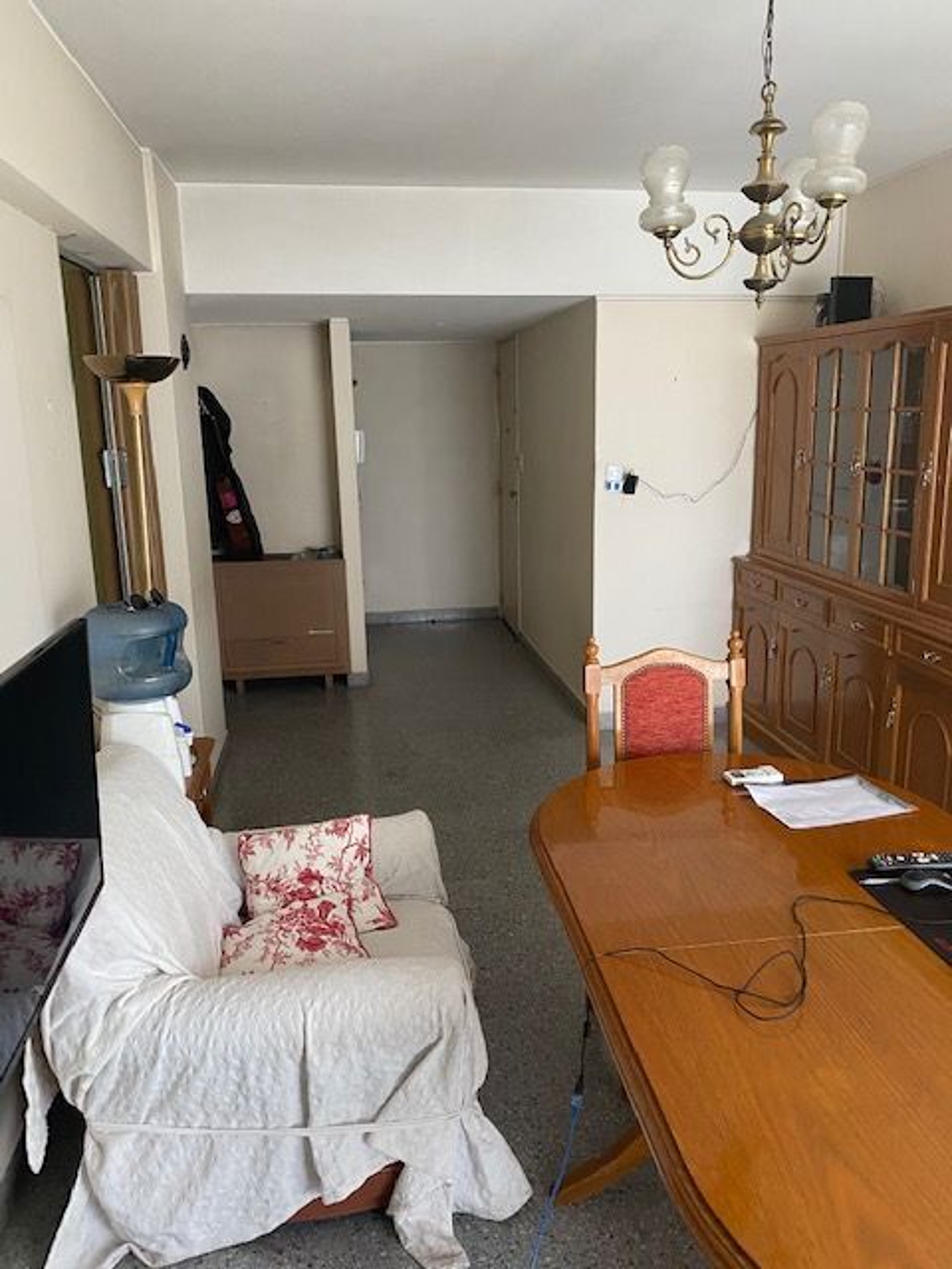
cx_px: 476
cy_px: 634
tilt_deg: -12.8
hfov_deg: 53.1
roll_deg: +1.6
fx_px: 953
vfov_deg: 67.3
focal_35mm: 26
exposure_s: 1/60
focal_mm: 4.25
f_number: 1.8
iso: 250
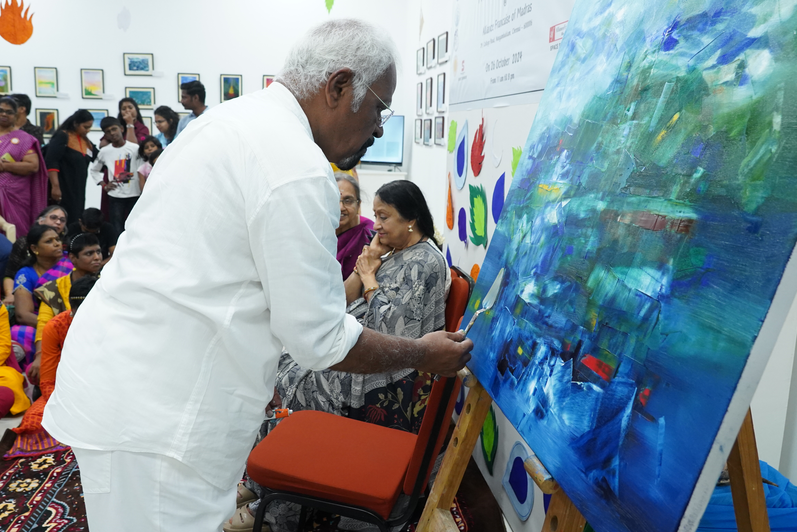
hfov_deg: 60.2
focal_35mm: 31
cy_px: 249
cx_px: 362
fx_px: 686
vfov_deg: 42.3
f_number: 5.6
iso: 4000
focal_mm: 24
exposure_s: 1/125
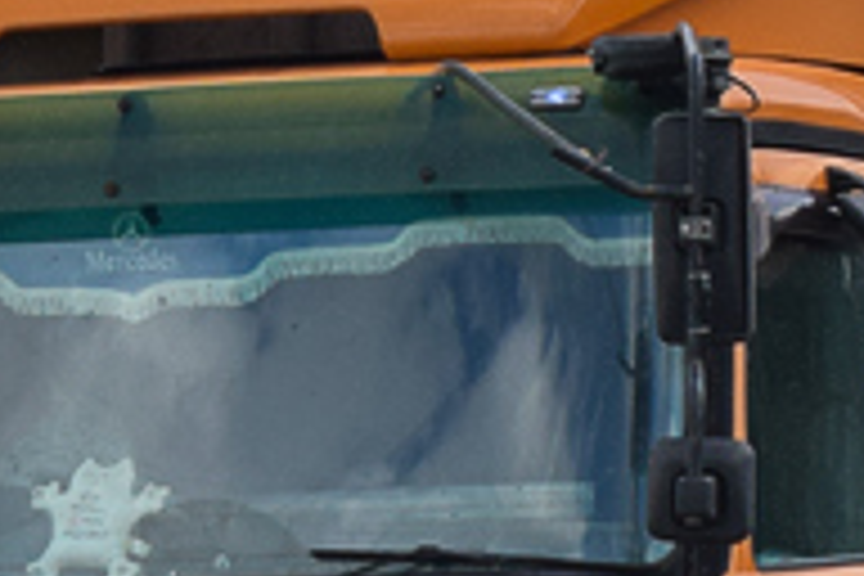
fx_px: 10775
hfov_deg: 4.6
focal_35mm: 449
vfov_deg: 3.1
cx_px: 531
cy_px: 324
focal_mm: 48
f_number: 6.3
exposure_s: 1/1250
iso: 400
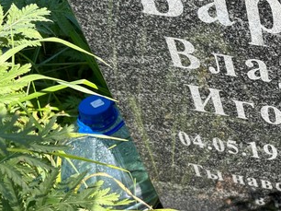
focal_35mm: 68
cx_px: 356
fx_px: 552
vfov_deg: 21.6
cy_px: 104
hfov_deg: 25.1
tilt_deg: -48.6
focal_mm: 5.96
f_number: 1.6
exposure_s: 1/565
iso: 50
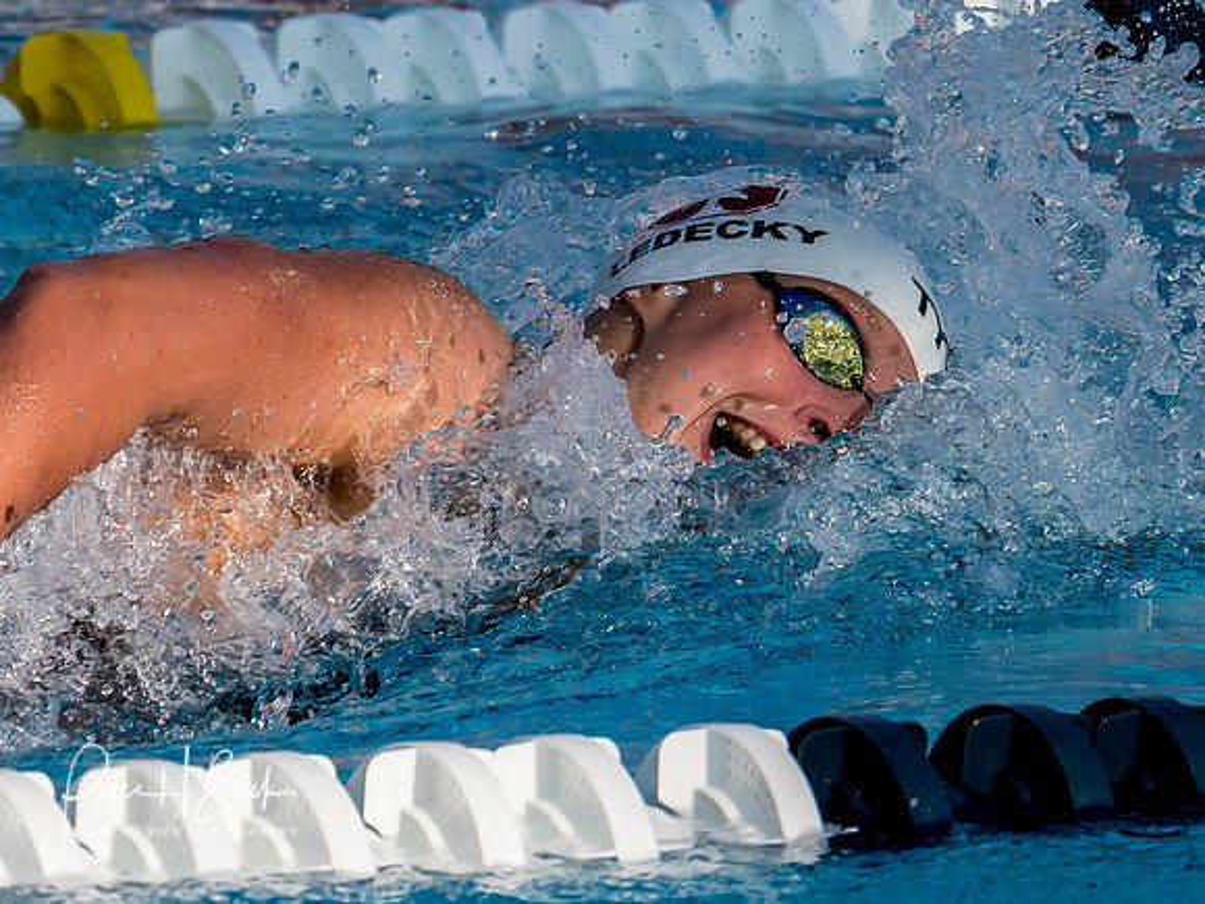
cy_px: 514
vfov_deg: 1.8
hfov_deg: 2.4
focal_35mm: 827
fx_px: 28804
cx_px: 743
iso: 500
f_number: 6.3
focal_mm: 200
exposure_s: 1/1600
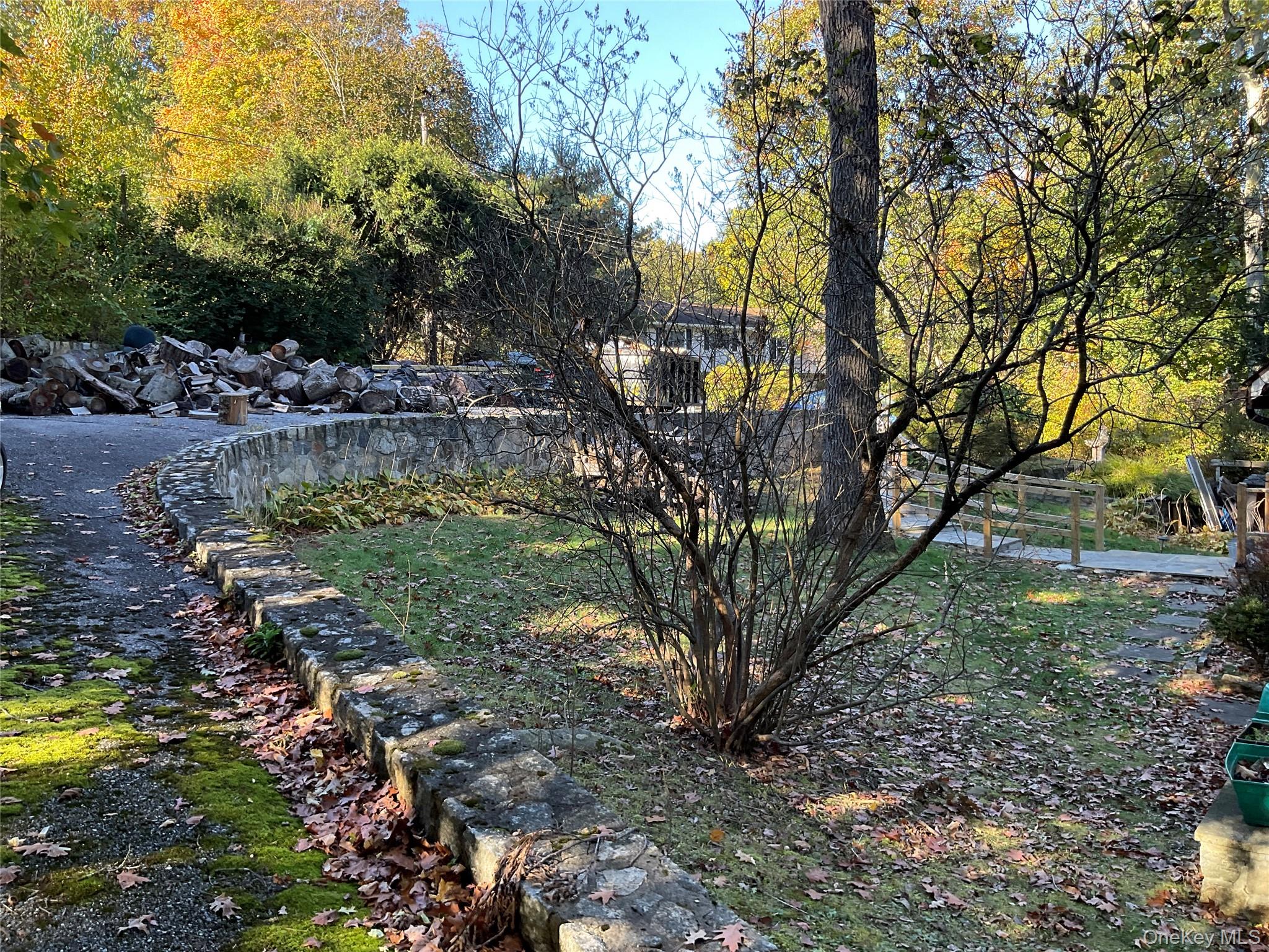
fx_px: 1063
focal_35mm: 29
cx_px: 634
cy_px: 476
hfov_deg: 61.7
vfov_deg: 48.2
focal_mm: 3
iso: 20
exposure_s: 1/122
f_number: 1.8
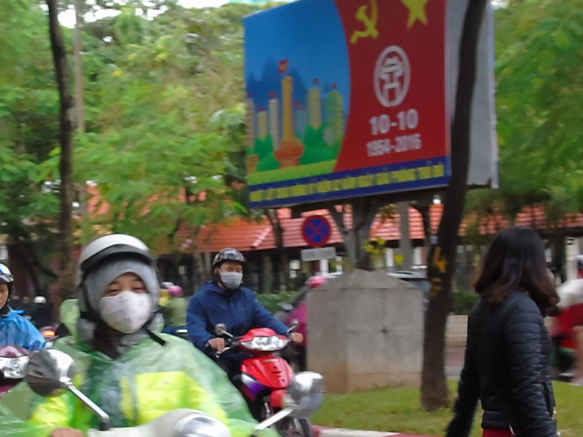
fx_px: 2206
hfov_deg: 14.9
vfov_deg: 11.3
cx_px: 67
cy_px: 299
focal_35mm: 131
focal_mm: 13
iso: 400
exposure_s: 1/60
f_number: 4.7
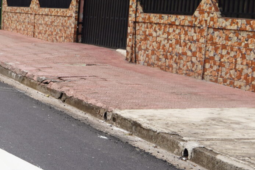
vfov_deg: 11.1
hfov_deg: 14.7
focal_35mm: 122
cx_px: -207
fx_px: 864
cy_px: 180
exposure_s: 1/100
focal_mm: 33
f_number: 9
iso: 100
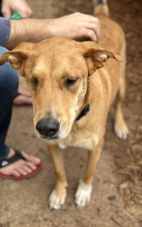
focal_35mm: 52
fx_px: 322
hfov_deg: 24.9
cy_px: 113
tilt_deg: -41.8
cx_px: 68
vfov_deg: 38.9
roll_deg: +0.4
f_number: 1.78
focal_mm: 6.86
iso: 80
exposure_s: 1/226
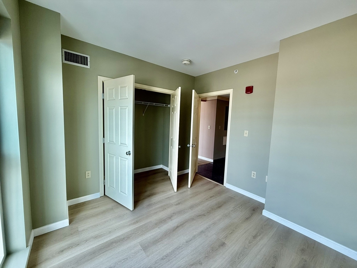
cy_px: 134
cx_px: 178
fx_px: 144
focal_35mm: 14
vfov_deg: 85.7
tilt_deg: -4.7
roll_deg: -2.7
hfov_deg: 102.1
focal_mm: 2.22
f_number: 2.2
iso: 64
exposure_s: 1/99
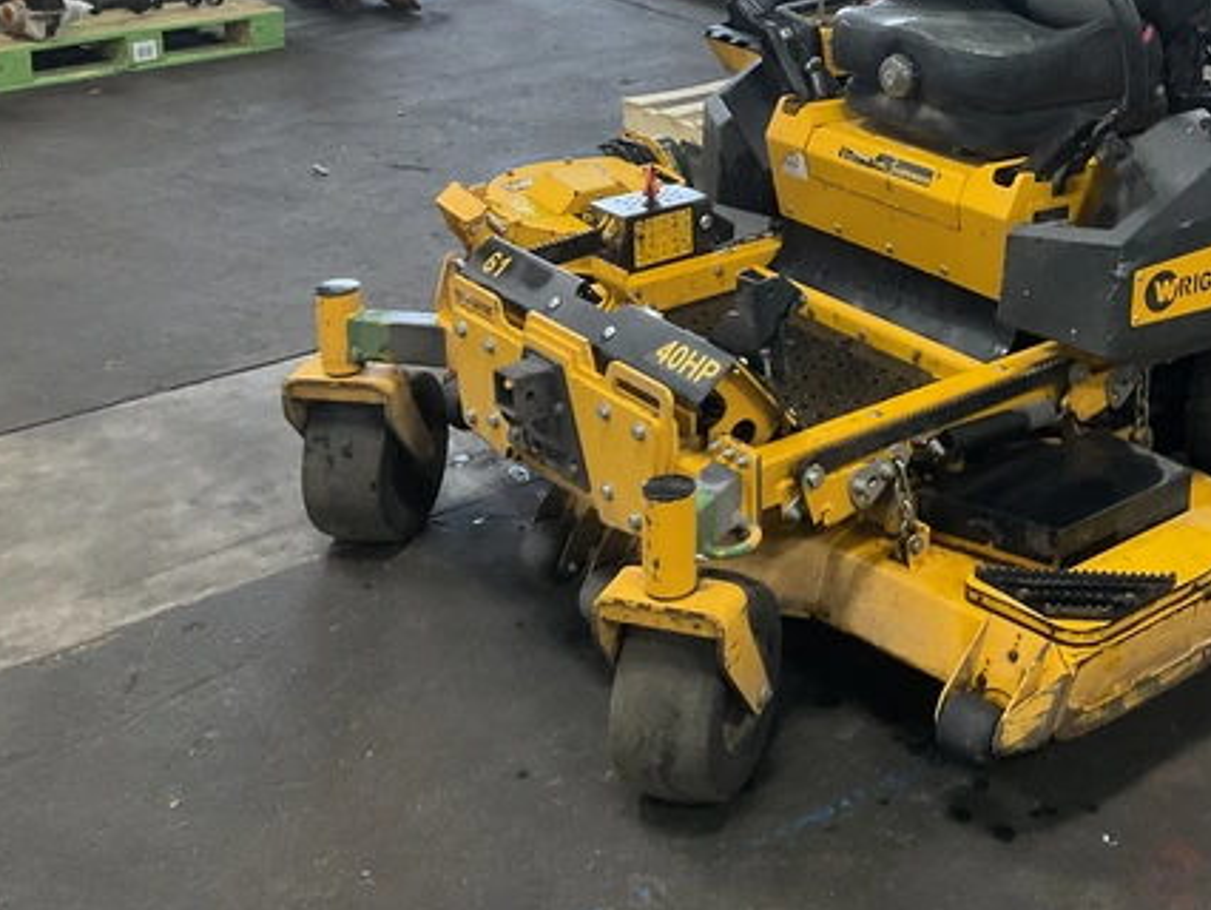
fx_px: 1785
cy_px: 195
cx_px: 941
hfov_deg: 36.4
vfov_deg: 28.1
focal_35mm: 51
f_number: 1.8
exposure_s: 1/60
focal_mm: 3
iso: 250
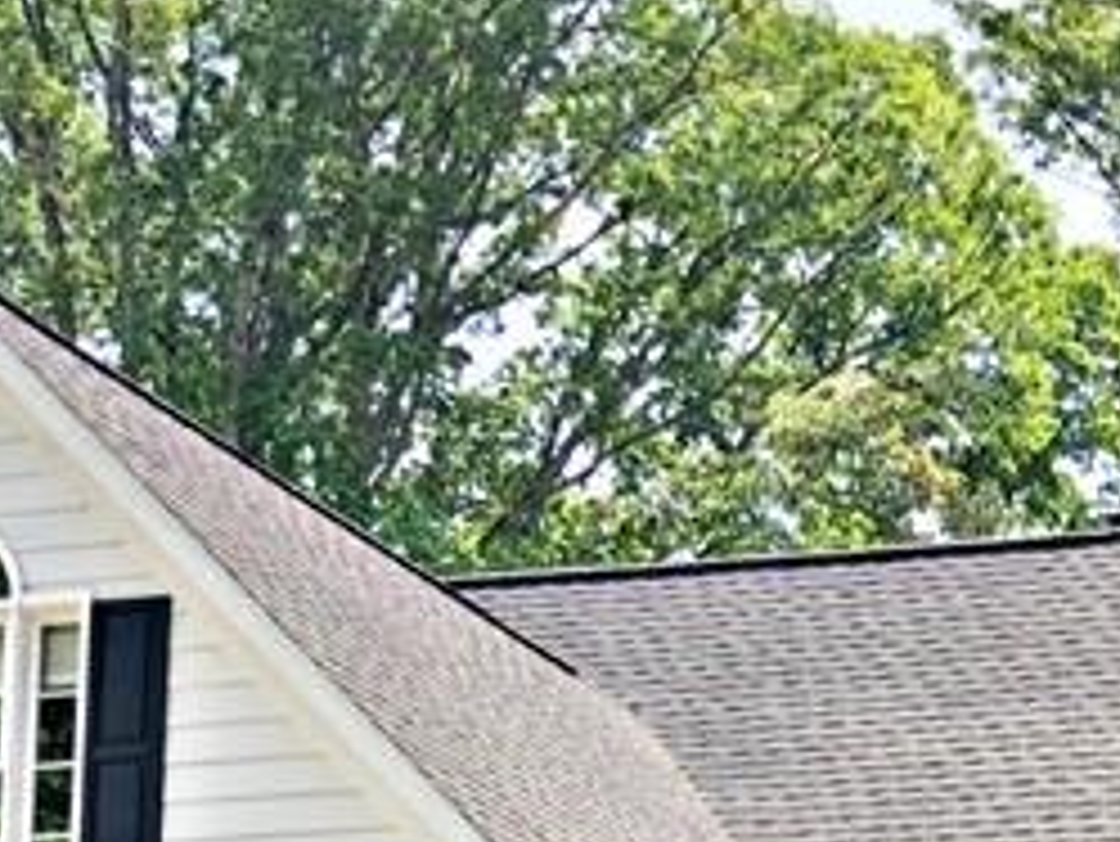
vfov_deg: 12.2
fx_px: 3723
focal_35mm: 115
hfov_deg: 16.5
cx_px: 1318
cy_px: 1342
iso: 20
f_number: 1.8
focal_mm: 3.99
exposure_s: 1/393
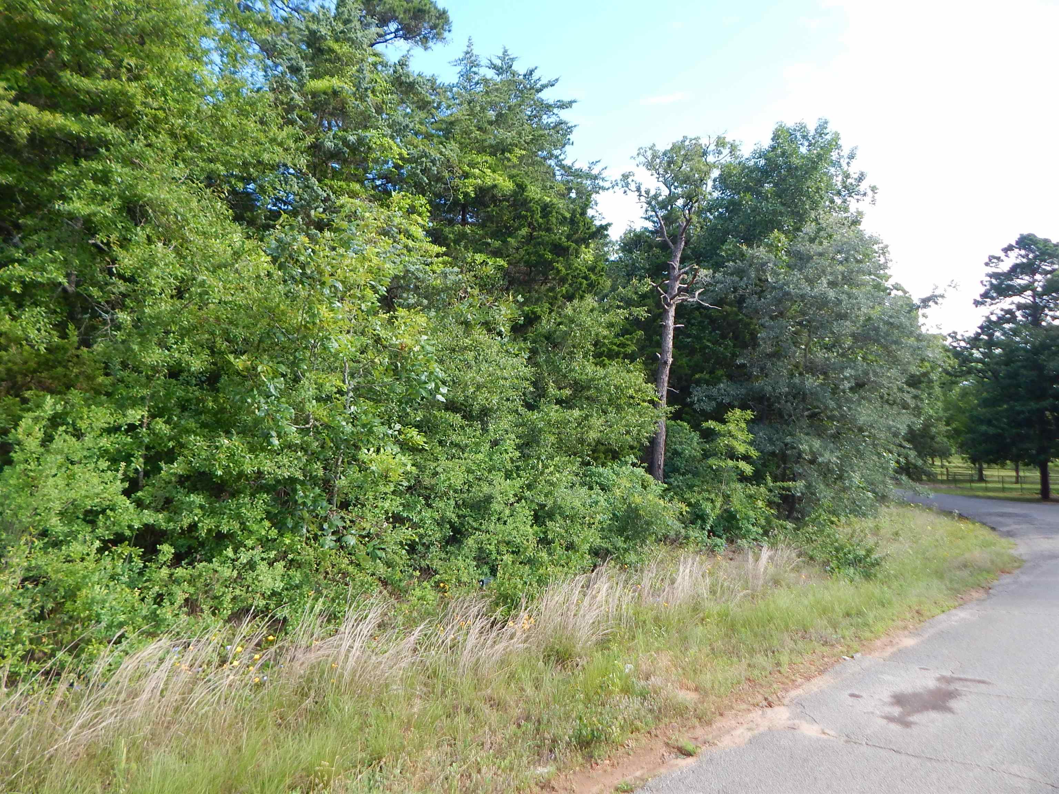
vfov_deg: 61.1
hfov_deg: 76.4
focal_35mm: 22
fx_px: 673
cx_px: 530
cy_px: 397
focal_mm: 4
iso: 125
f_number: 3
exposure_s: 1/400
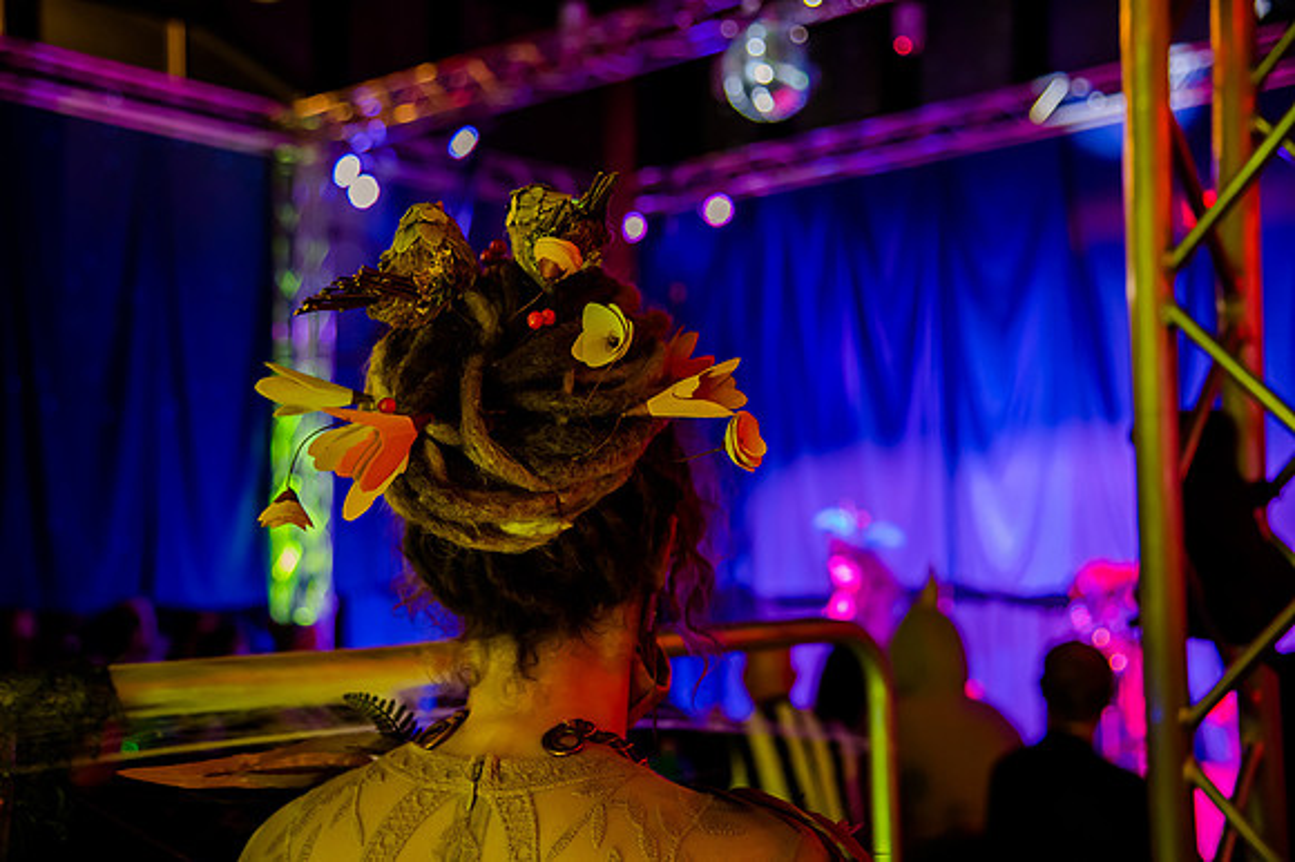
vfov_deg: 28.0
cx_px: 648
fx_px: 1726
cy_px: 431
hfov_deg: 41.1
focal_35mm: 48
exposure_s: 1/15
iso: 6400
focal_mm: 48
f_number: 4
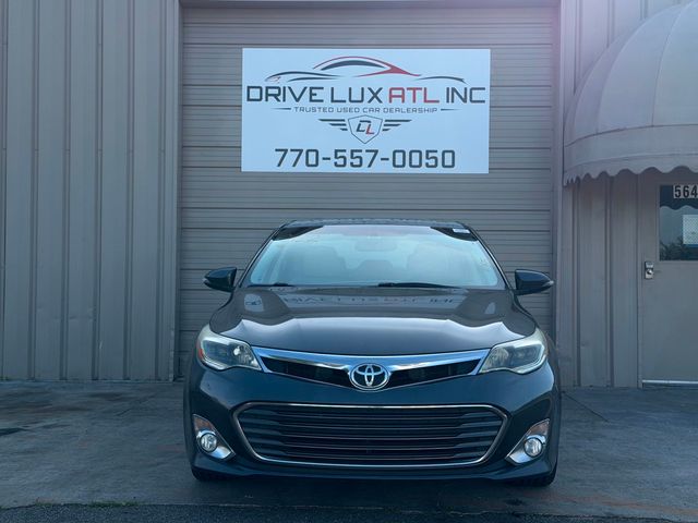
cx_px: 349
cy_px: 262
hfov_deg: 39.7
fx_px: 968
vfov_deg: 30.3
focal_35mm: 48
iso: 64
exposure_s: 1/2208
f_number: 1.78
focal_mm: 6.76
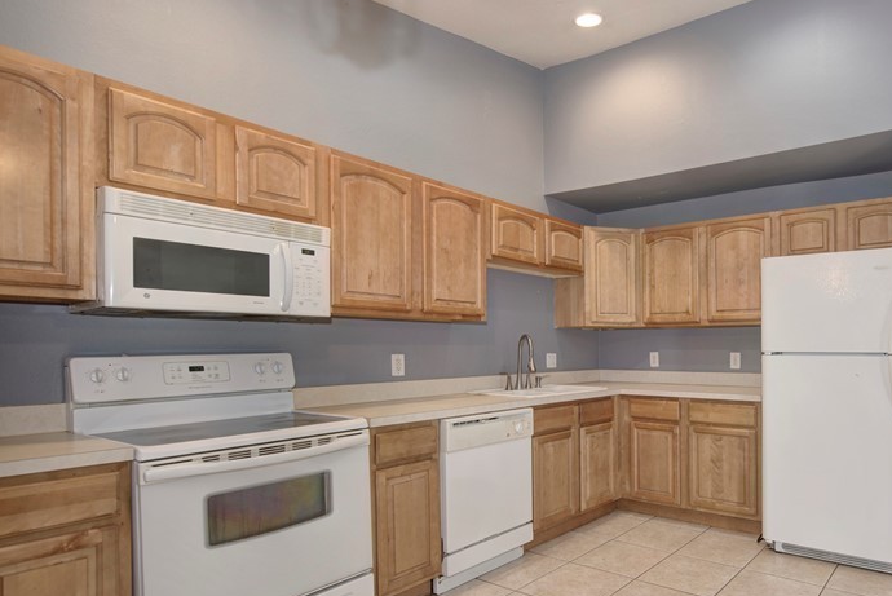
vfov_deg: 57.0
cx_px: 637
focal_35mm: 22
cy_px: 344
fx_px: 545
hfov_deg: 74.5
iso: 100
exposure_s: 1/25
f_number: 4
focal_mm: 14
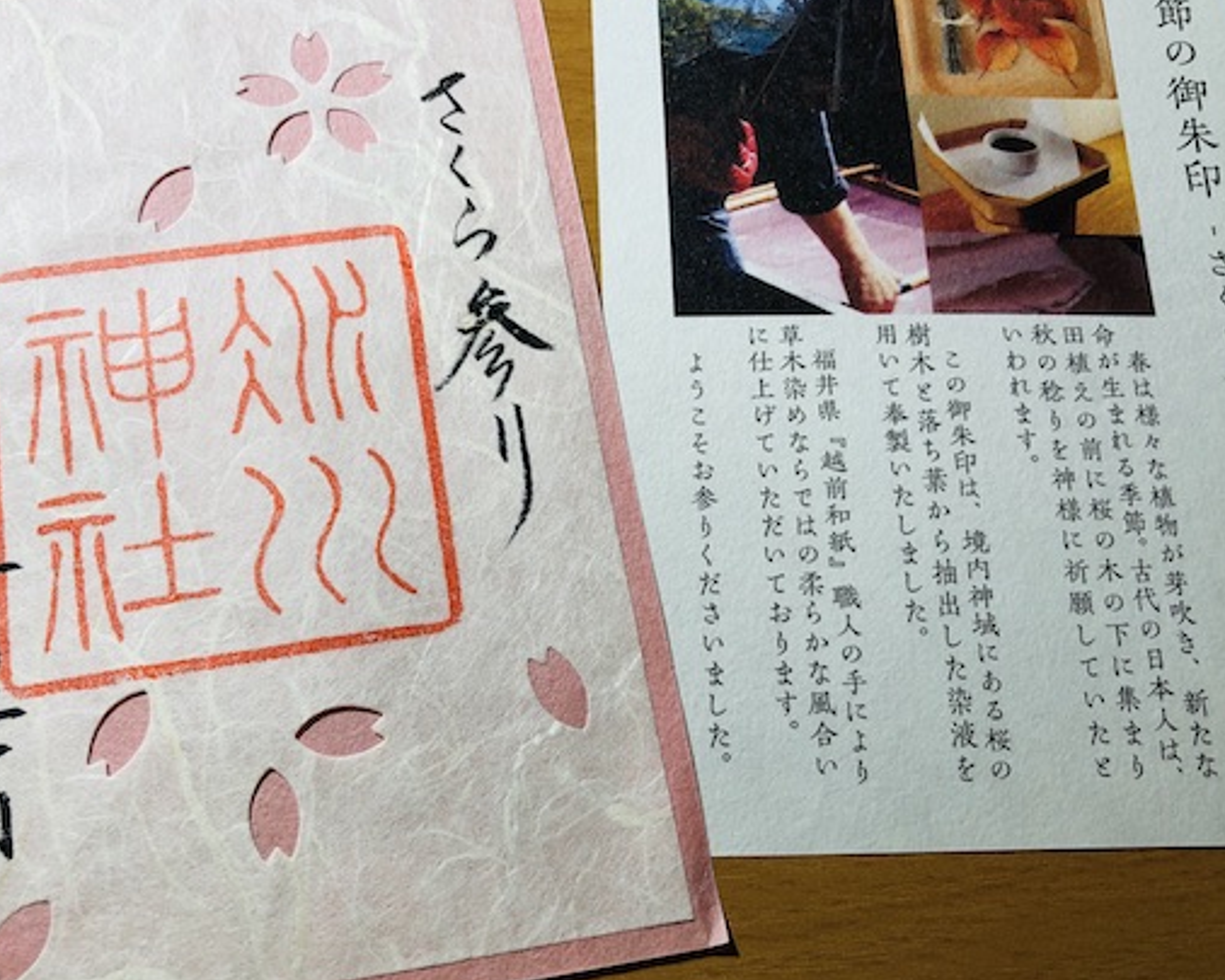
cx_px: 544
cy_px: 472
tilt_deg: -72.0
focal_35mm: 36
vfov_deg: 41.2
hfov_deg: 50.2
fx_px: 1305
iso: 25
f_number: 1.8
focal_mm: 3.99
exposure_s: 1/33
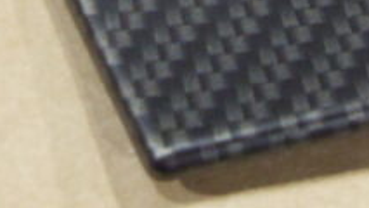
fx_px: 1400
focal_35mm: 143
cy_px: -201
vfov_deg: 8.1
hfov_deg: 14.1
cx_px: 546
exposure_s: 1/15
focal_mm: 6.3
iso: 200
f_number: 2.8
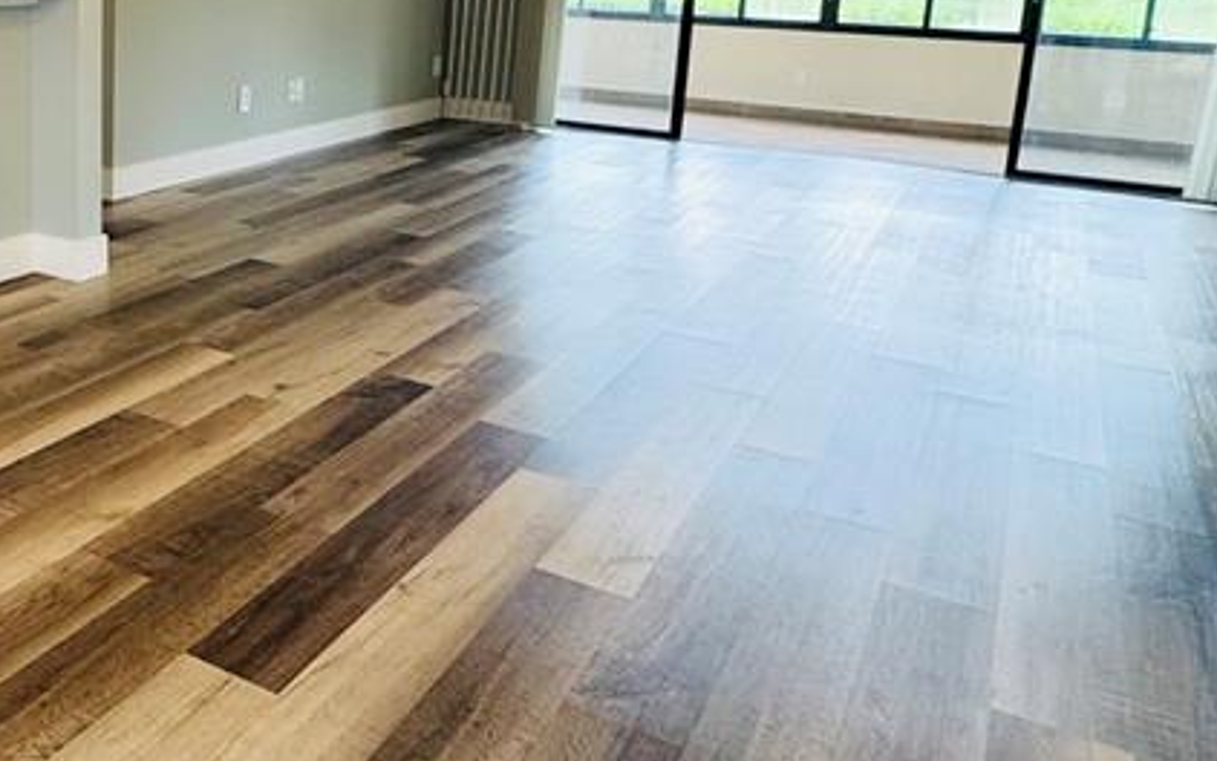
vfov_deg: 34.4
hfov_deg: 50.4
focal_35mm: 36
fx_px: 1194
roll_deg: -0.8
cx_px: 225
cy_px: 164
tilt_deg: -10.9
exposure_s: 1/120
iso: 100
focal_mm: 2.22
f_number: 2.2
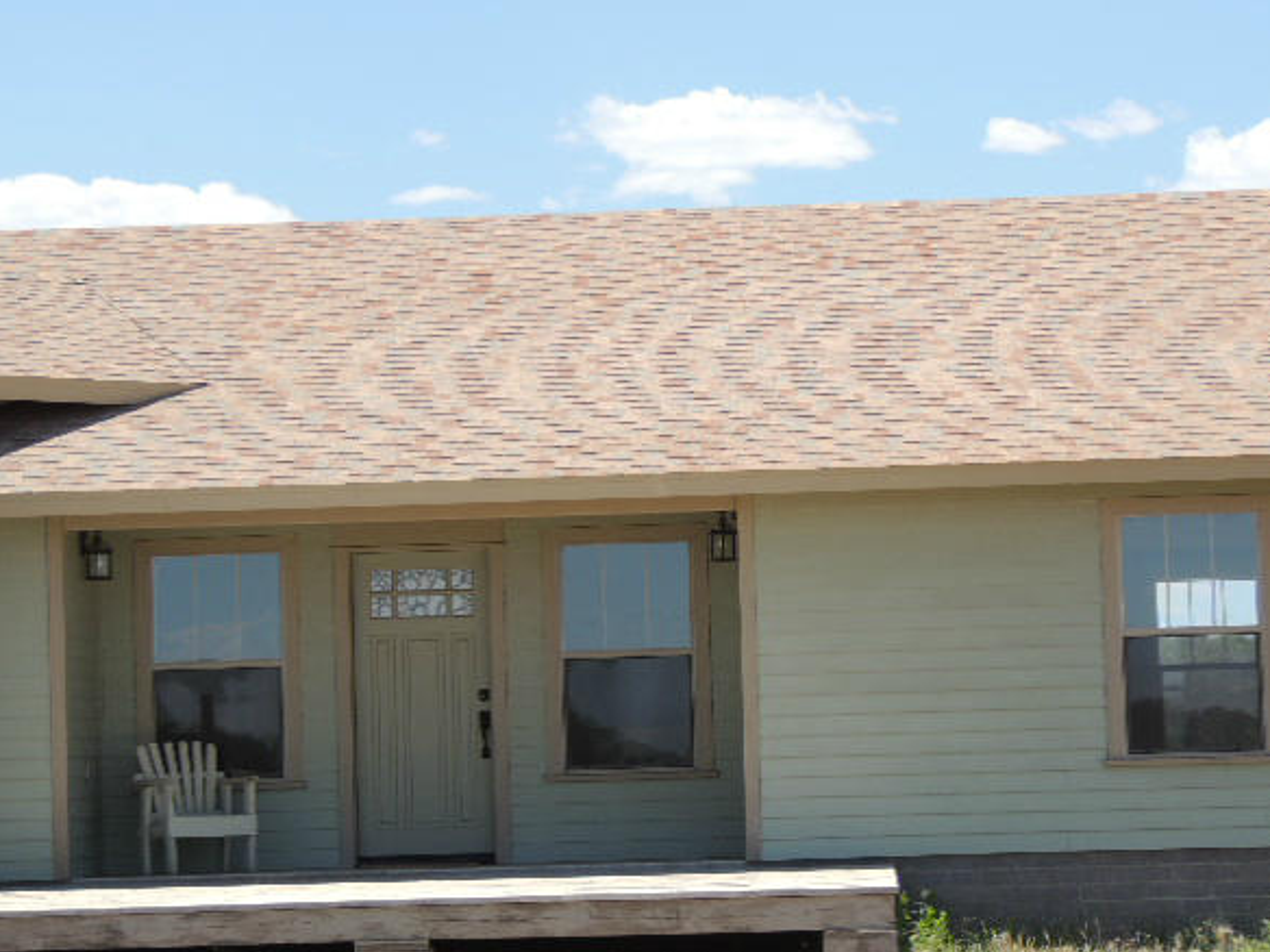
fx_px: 4219
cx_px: 676
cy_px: 517
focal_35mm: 115
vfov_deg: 12.9
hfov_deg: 17.1
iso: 100
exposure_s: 1/500
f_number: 4.2
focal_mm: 18.7
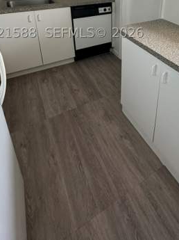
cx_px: 127
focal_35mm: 26
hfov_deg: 51.4
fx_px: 180
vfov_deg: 59.3
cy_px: 33
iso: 320
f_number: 2.2
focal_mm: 2.22
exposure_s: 1/99
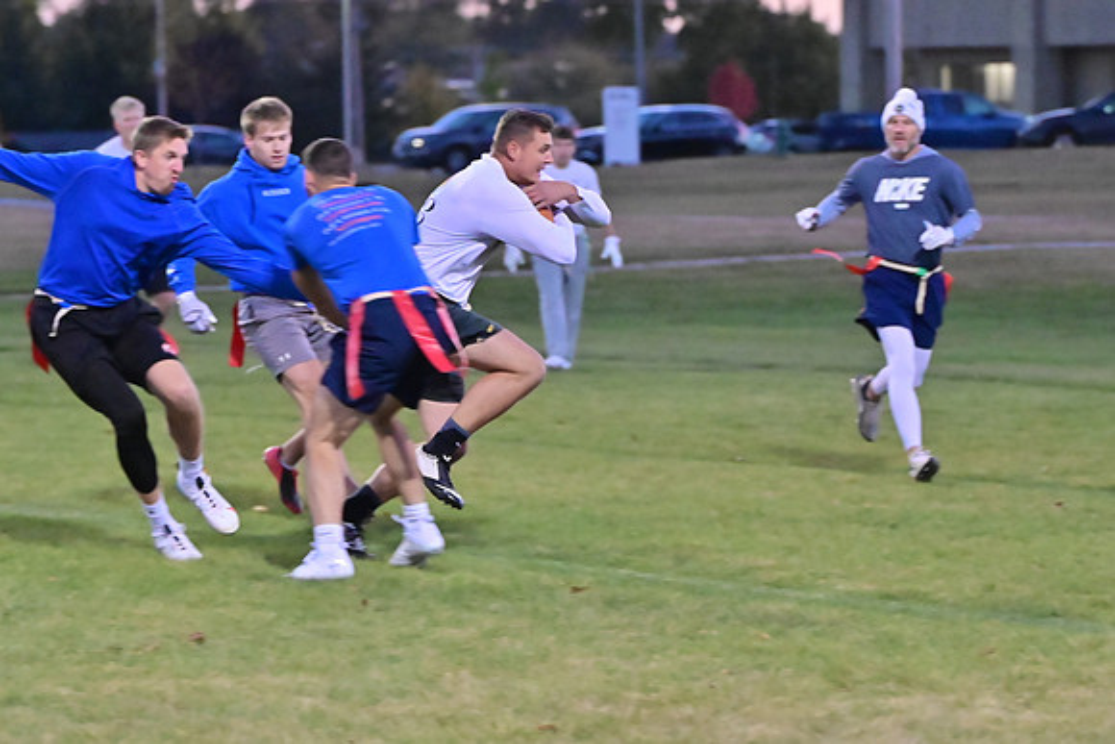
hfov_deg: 11.4
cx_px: 558
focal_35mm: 180
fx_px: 5576
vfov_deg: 7.6
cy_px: 372
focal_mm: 120
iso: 6400
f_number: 4
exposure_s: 1/500
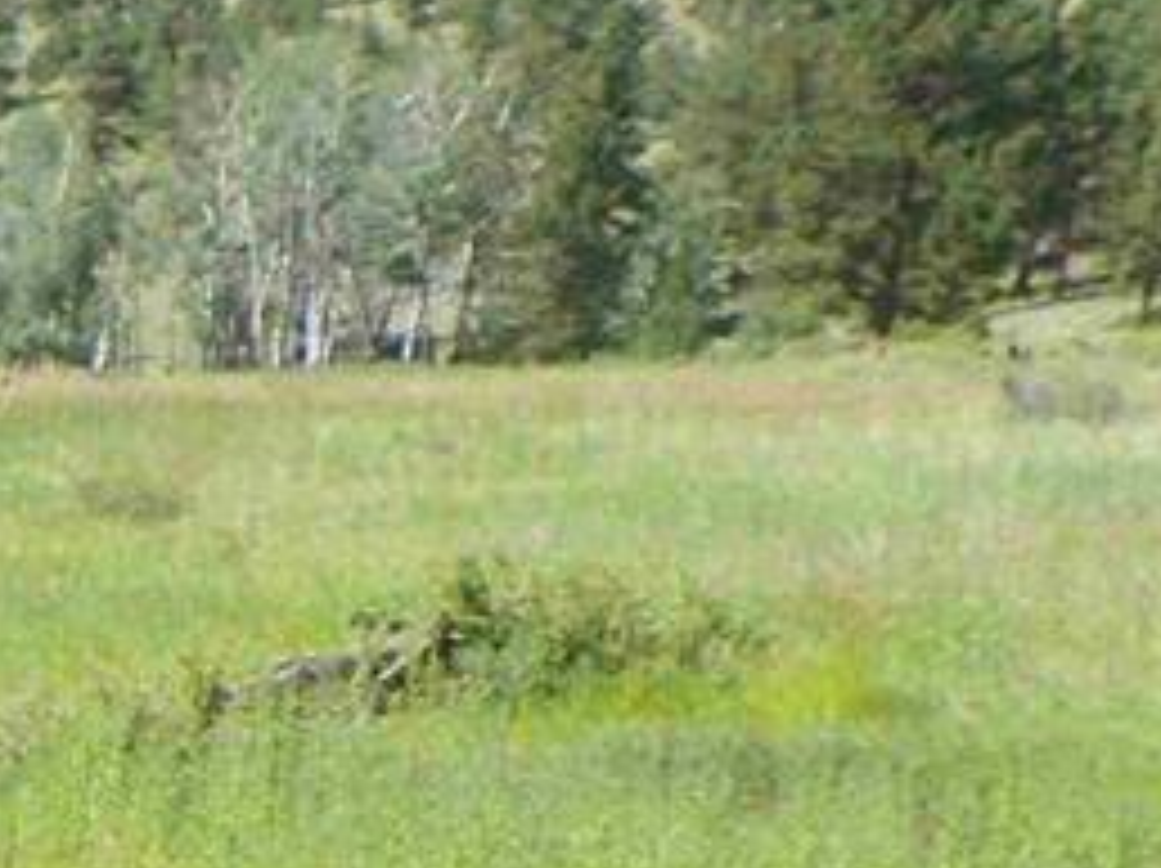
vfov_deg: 10.3
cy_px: 1318
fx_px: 4658
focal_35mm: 139
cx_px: -981
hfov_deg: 12.8
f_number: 4
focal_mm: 6.2
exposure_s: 1/250
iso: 64
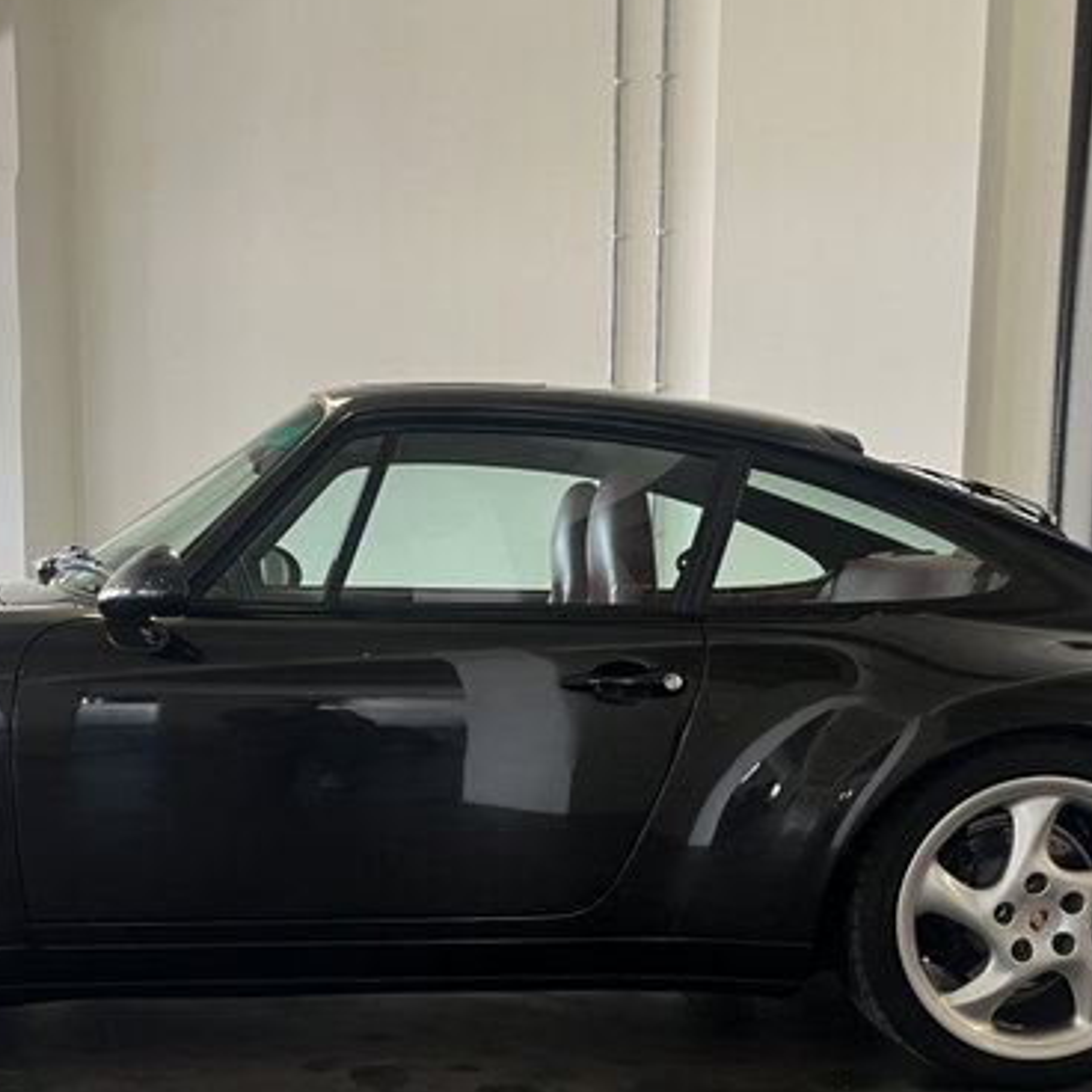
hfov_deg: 35.1
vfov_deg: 34.7
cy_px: 807
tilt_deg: -8.8
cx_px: 380
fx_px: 1713
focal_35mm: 48
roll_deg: -0.2
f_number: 1.6
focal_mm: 5.1
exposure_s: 1/50
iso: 160
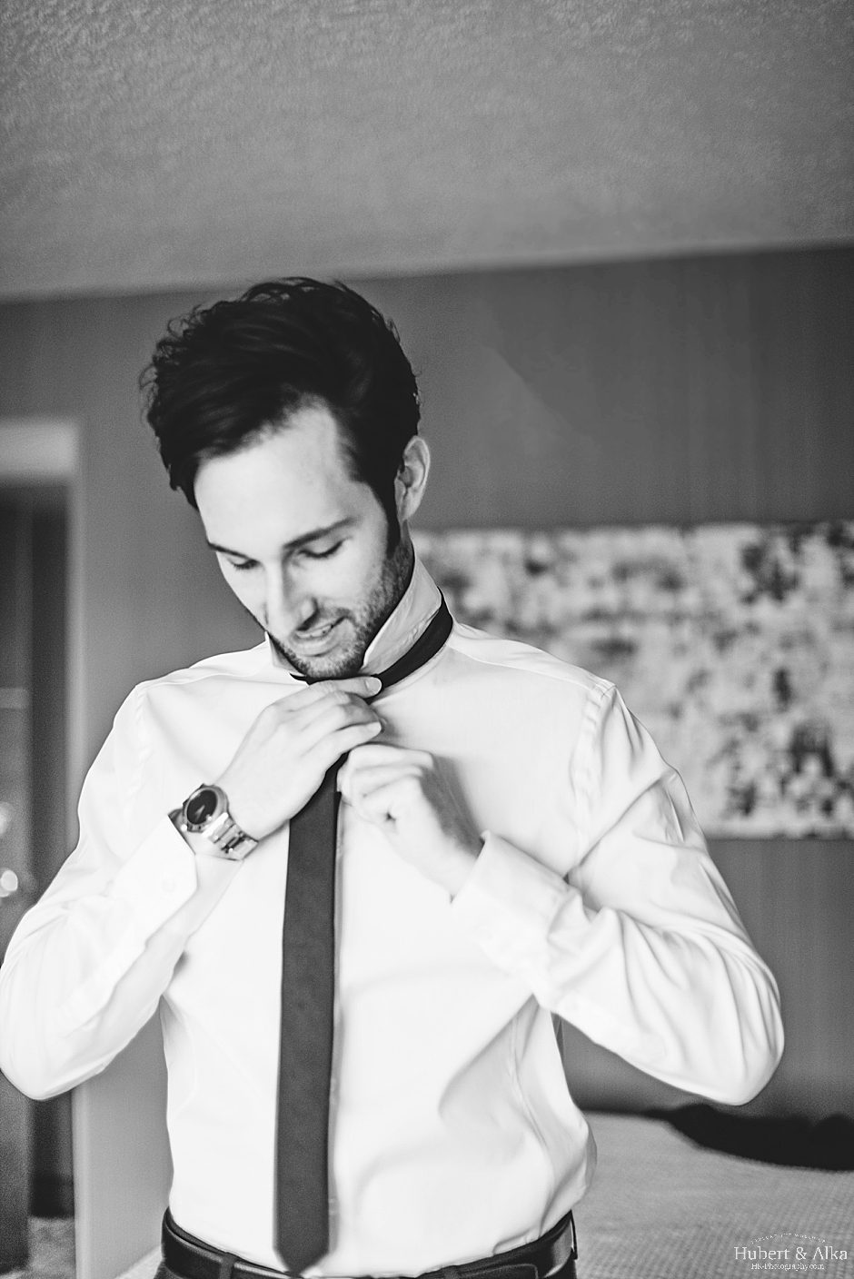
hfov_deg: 27.0
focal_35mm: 50
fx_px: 1777
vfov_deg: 39.6
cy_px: 640
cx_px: 427
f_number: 1.8
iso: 800
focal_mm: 50
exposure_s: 1/100
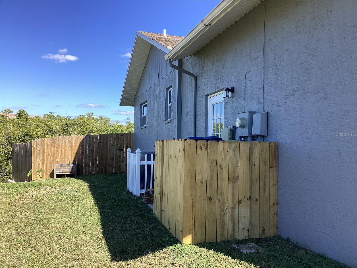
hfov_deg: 58.4
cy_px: 134
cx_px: 178
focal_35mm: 31
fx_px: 320
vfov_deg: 45.4
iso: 25
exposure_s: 1/641
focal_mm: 3.3
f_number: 2.4
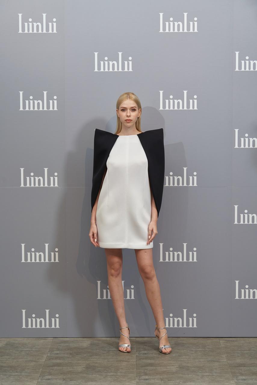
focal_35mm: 84
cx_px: 128
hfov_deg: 16.3
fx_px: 899
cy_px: 192
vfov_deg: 24.2
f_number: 7.1
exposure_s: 1/100
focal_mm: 84
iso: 250
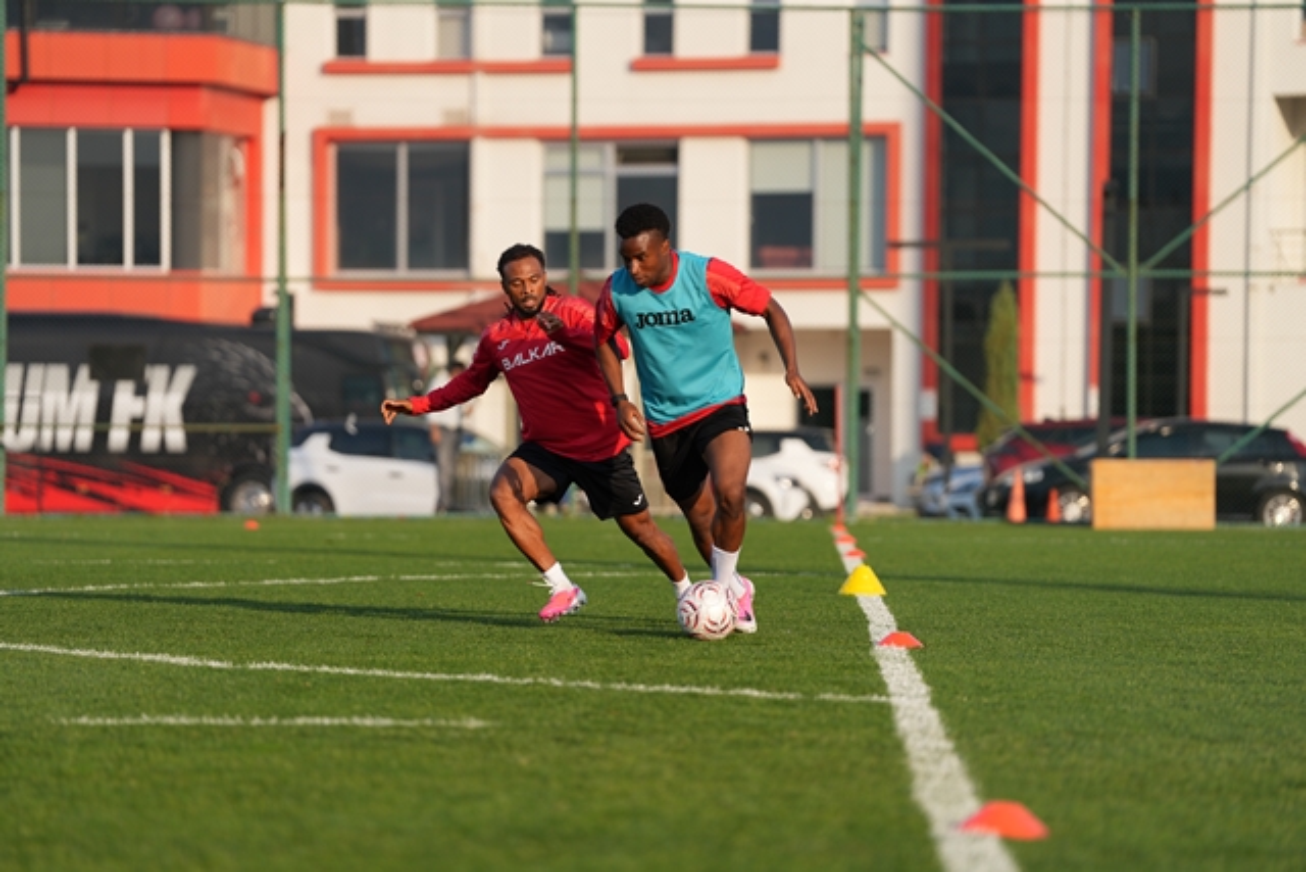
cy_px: 436
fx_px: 5660
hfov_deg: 13.2
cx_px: 653
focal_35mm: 156
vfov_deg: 8.8
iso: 125
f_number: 2.8
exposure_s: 1/1250
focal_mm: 156
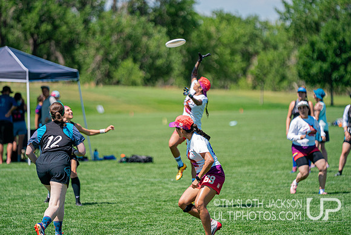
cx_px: 172
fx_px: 2299
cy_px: 111
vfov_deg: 5.8
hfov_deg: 8.7
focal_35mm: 236
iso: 500
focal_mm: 200
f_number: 2.8
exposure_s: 1/6400
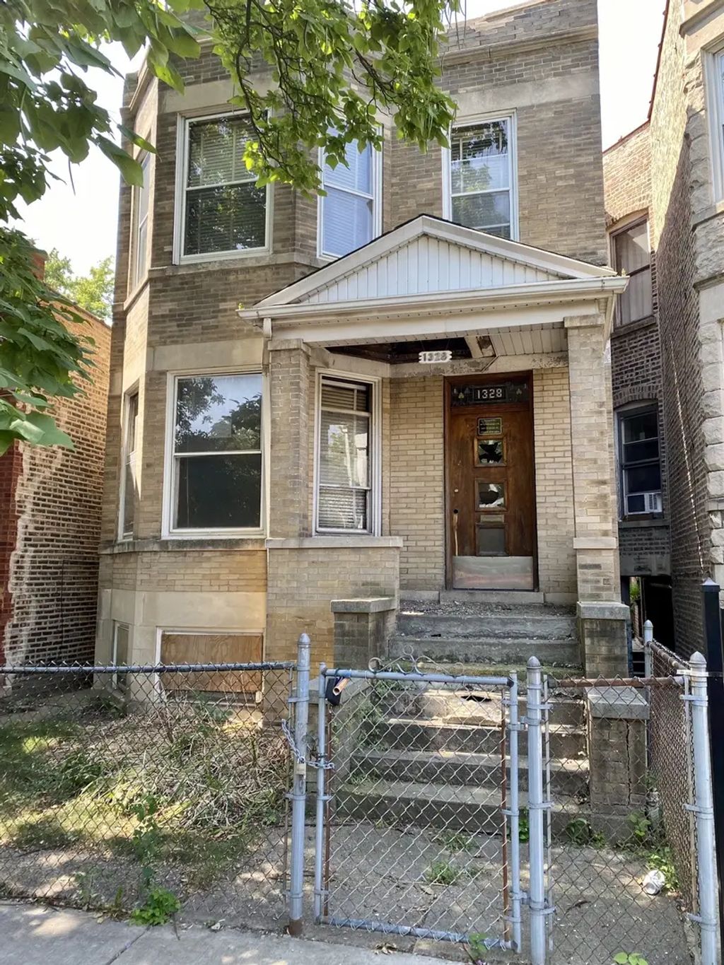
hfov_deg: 53.1
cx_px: 362
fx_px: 725
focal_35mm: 26
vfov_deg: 67.3
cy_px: 482
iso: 32
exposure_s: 1/190
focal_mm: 4.25
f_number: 1.8
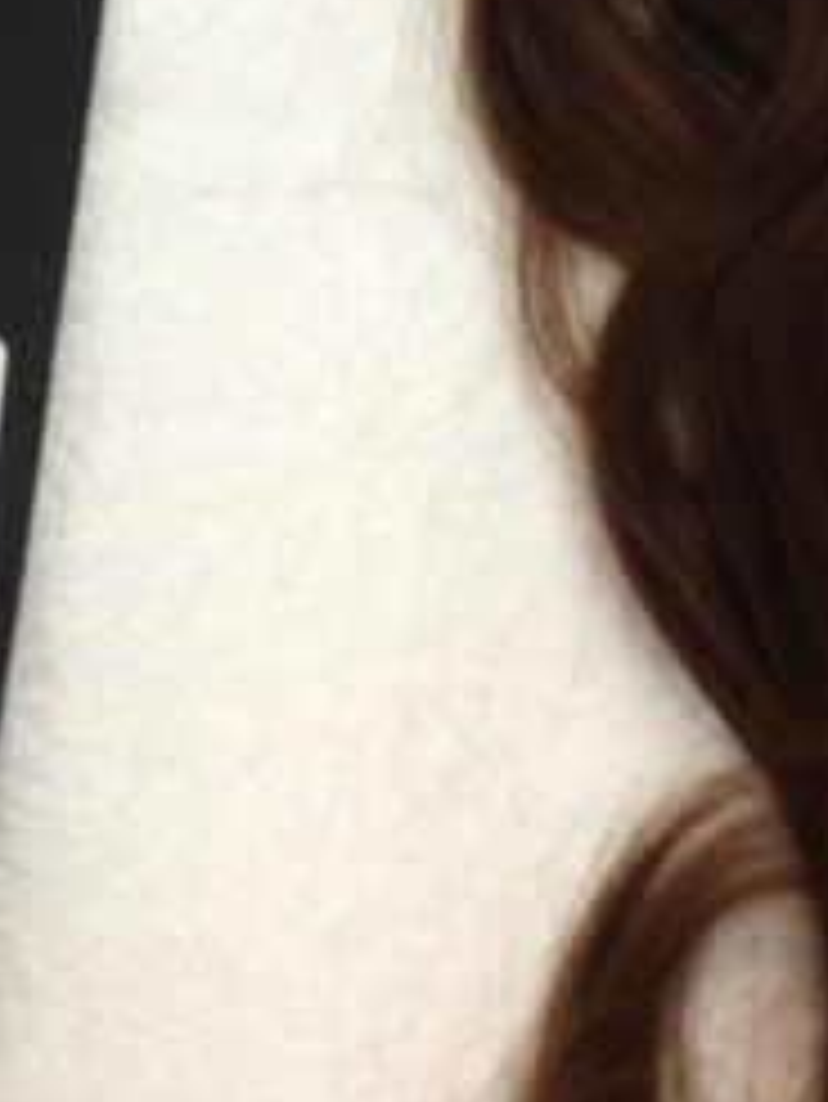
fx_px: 3888
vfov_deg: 16.0
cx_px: 140
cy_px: 191
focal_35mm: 122
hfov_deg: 12.1
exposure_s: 1/20
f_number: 2.4
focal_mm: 4.28
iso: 80
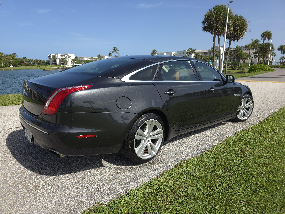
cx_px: 142
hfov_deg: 73.9
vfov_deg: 58.9
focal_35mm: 23
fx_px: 189
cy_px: 107
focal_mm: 6.3
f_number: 1.7
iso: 12
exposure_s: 1/470
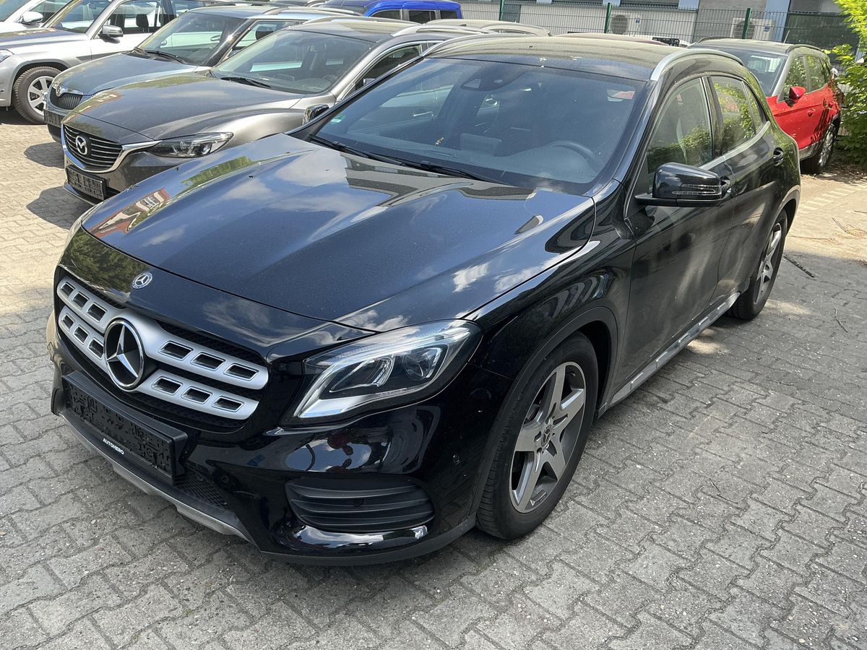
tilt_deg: -22.7
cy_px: 325
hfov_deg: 63.4
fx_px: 701
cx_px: 434
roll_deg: -3.7
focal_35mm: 28
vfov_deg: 49.7
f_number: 1.8
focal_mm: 3
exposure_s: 1/372
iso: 25
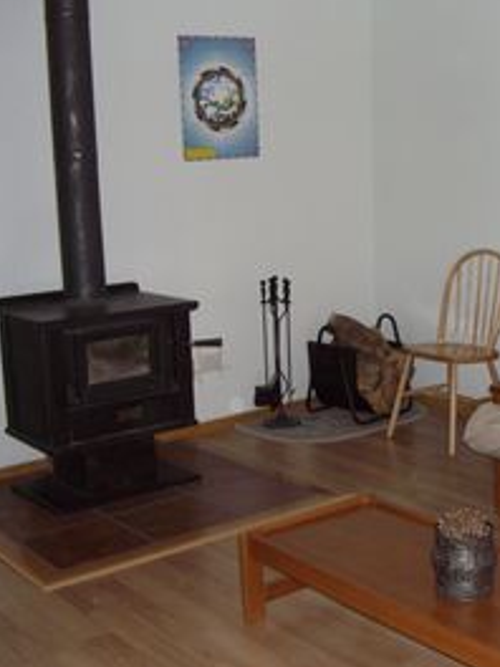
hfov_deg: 26.9
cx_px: 417
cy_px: 328
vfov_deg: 36.2
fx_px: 1021
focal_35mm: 53
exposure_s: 1/60
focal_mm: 7.9
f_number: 2.8
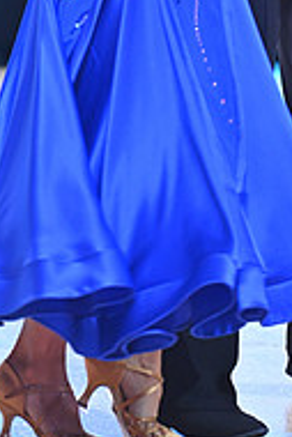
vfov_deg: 6.1
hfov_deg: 4.1
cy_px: -97
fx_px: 4068
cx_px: 229
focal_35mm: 335
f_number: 4
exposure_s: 1/250
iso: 2000
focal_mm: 110
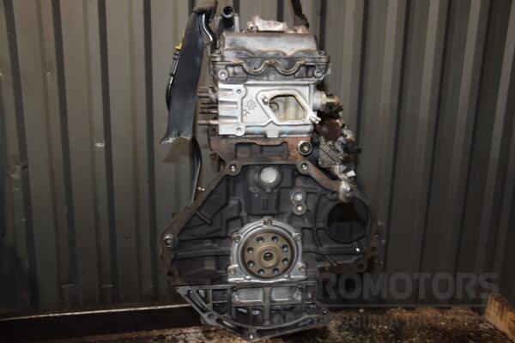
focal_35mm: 33
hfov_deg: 57.2
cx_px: 258
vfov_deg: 40.0
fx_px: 472
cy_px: 172
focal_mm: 22
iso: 800
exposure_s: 1/60
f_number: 5
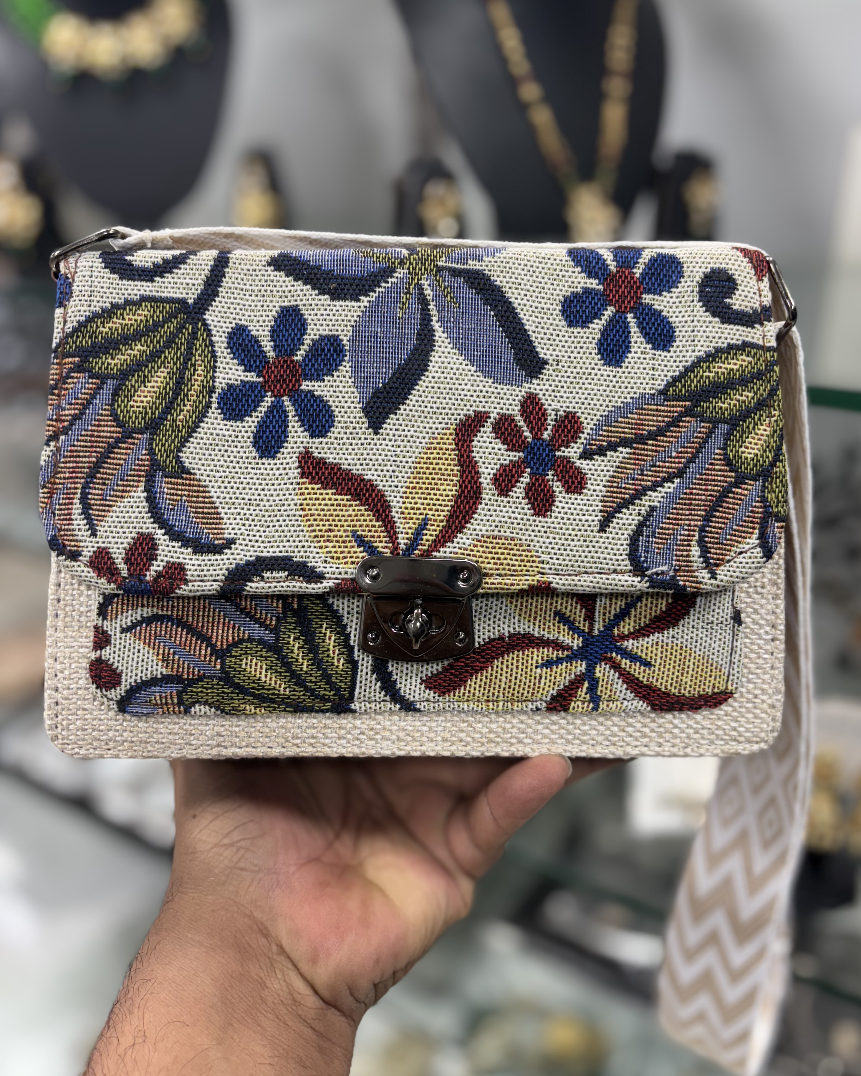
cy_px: 537
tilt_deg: -23.2
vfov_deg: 62.2
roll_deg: +1.8
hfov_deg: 51.5
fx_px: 892
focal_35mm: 28
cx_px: 442
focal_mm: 5.96
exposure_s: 1/100
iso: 50
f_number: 1.6
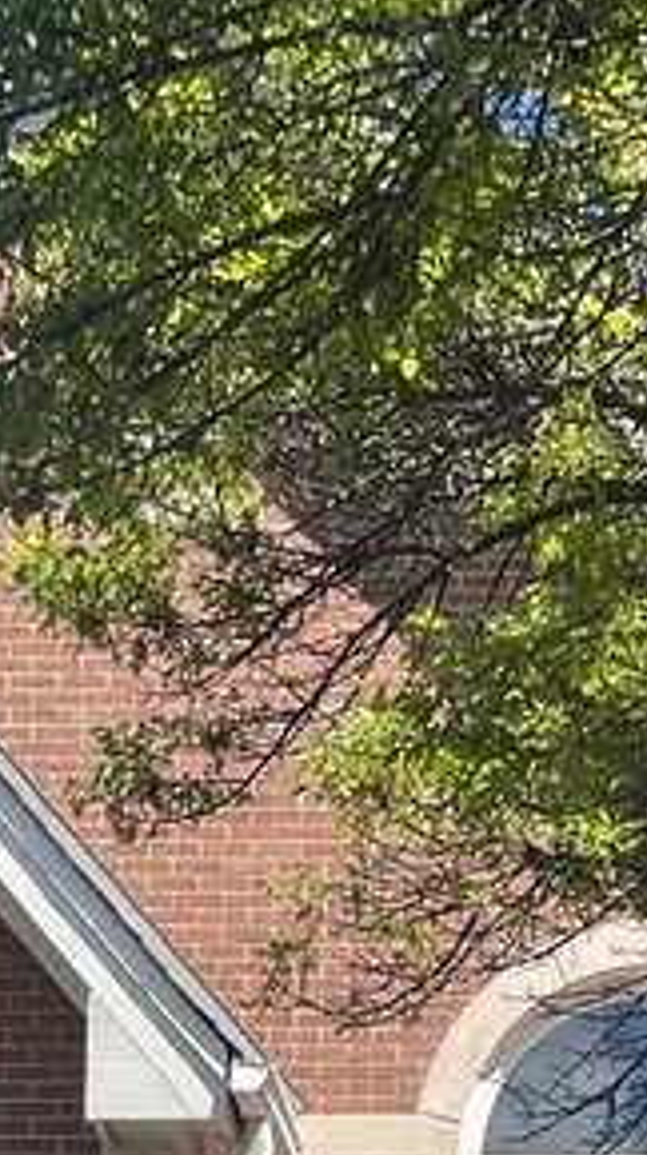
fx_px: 3241
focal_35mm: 106
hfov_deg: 11.4
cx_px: 415
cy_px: 1994
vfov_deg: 17.1
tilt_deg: +4.6
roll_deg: -1.8
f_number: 1.6
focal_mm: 5.1
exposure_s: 1/1536
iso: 50
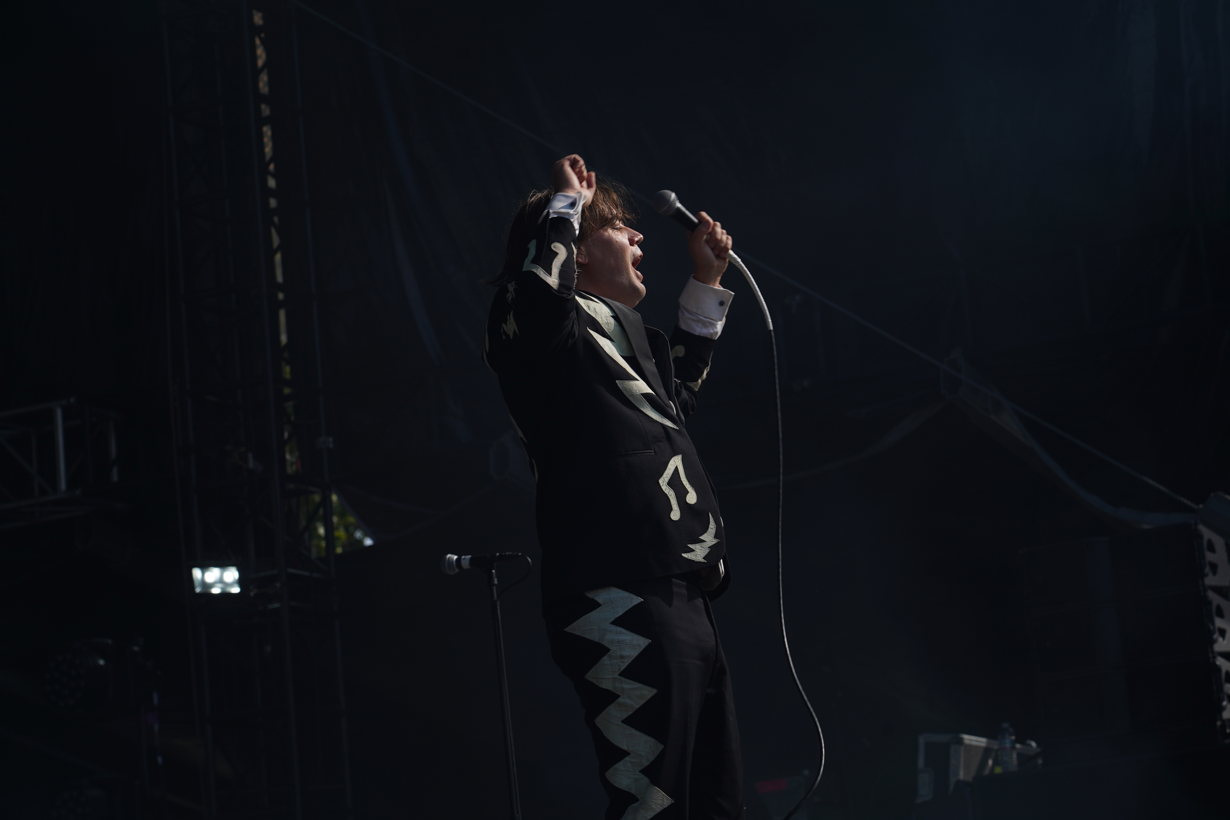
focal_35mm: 105
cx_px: 615
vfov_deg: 13.0
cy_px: 410
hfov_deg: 19.5
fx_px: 3587
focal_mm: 105
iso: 100
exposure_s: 1/500
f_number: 8
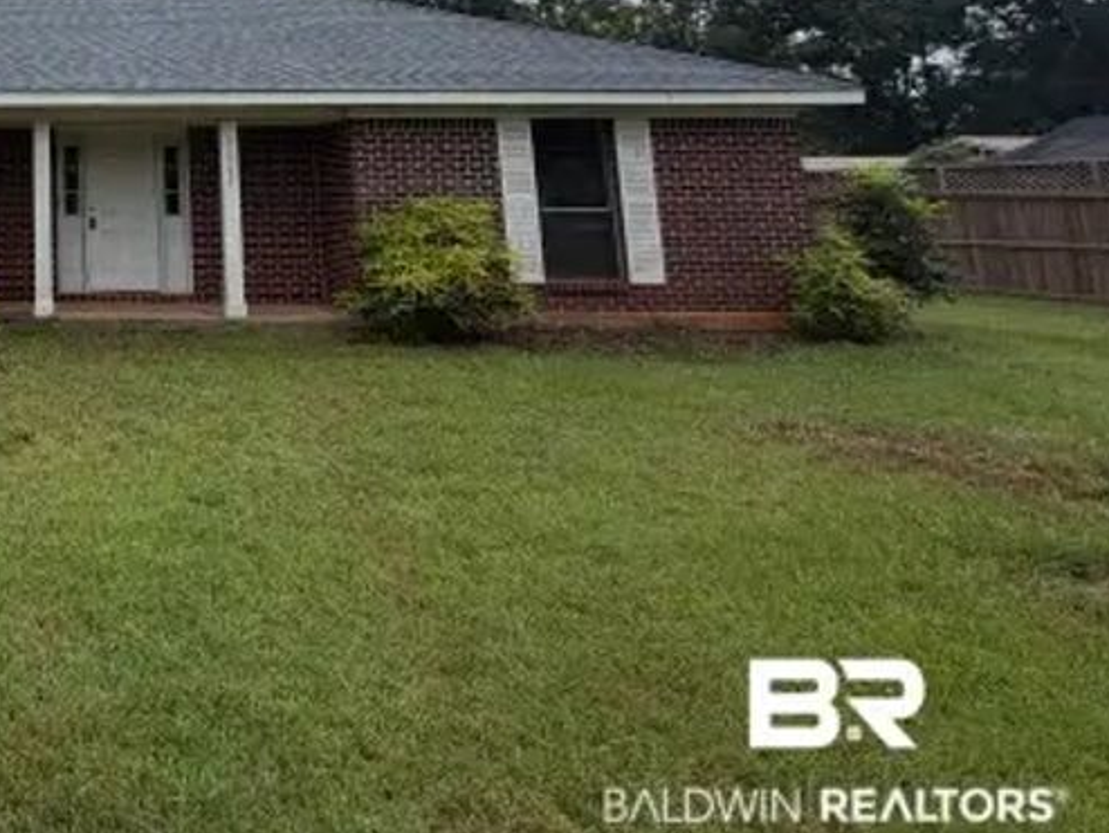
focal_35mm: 29
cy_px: 45
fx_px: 930
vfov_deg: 43.1
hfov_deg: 49.0
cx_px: -27
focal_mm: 2.22
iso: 20
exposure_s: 1/1312
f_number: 2.2
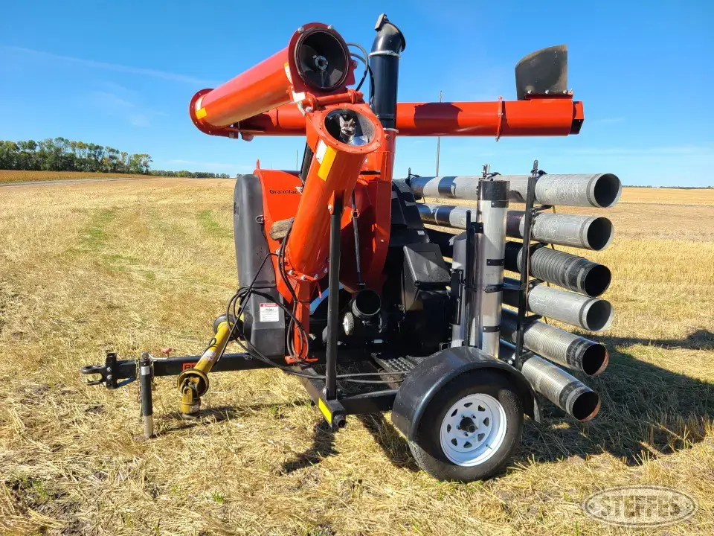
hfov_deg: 67.3
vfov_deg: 53.1
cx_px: 357
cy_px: 268
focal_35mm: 26
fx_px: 536
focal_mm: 5.4
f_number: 1.8
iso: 40
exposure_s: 1/1488
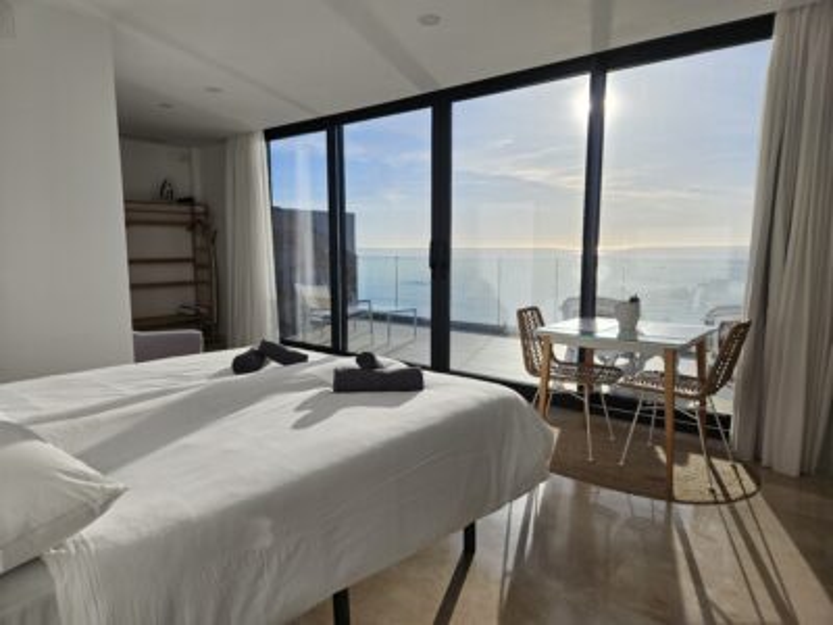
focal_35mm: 23
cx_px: 416
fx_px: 553
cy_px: 312
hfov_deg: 73.9
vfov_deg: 58.9
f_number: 1.8
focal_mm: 5.4
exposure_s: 1/2524
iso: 25
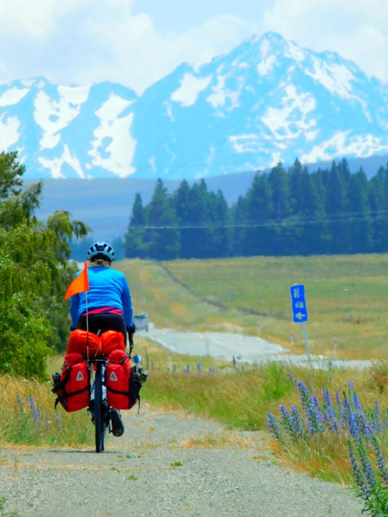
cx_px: 181
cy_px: 249
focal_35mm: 717
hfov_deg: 2.1
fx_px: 10713
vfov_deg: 2.8
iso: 125
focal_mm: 114.5
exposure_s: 1/500
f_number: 6.1
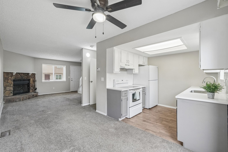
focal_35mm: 15
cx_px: 114
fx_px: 95
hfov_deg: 100.4
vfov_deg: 77.3
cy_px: 76
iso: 800
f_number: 8
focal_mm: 10
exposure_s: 1/15
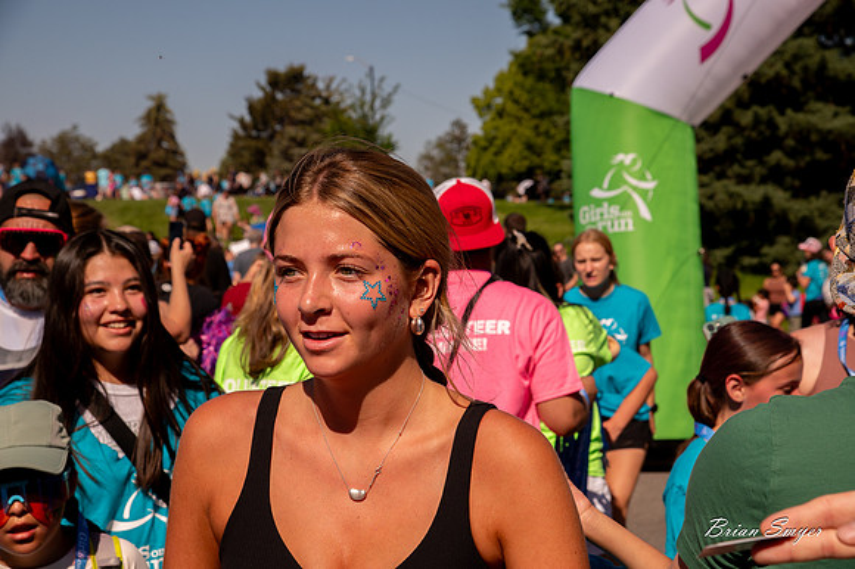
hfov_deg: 23.9
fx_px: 2018
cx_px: 428
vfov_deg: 16.1
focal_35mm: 85
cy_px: 284
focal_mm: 85
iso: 800
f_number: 11
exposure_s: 1/1600
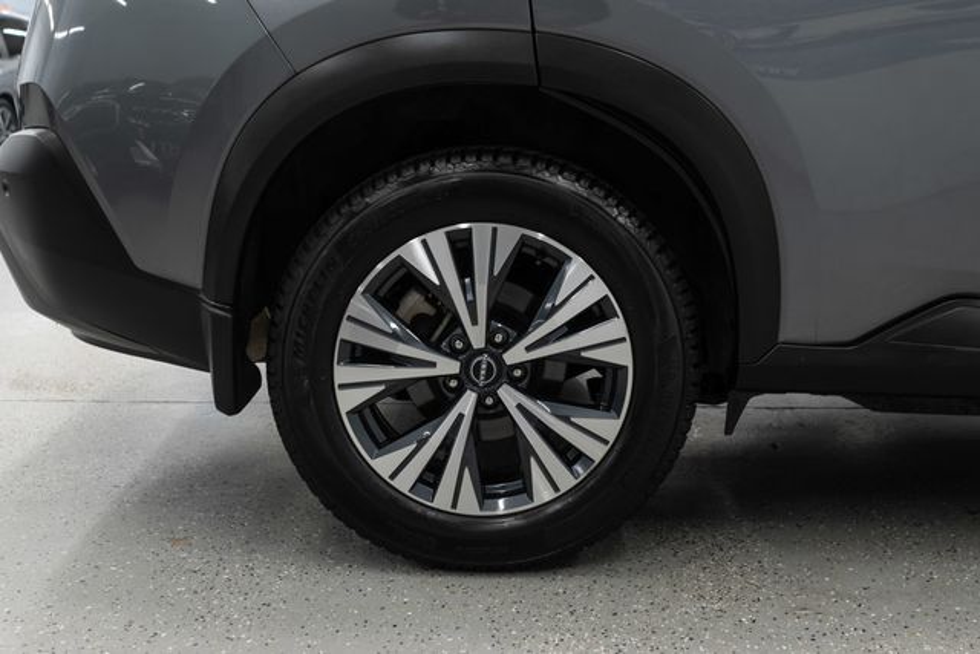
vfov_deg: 31.9
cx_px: 490
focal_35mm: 42
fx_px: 1144
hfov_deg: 46.4
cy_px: 327
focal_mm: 28
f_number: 3.2
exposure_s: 1/40
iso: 200
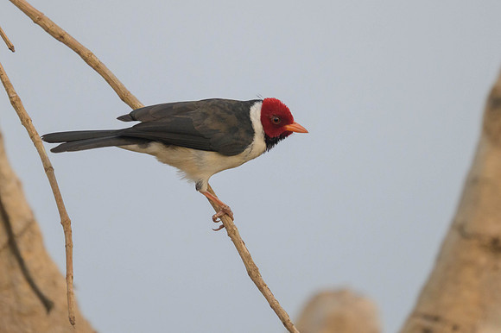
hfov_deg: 1.7
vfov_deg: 1.2
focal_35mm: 1193
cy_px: 127
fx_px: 16595
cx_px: 238
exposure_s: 1/640
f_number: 4
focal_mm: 560
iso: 640
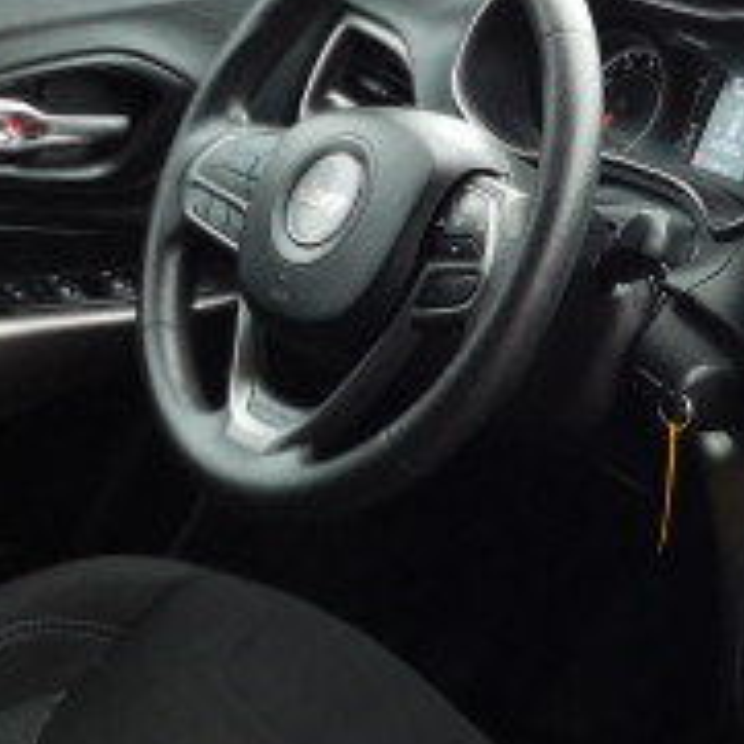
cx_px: 612
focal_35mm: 72
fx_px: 1751
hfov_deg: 23.6
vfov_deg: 23.9
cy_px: 251
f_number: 3
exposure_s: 1/50
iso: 125
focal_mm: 4
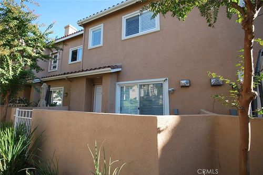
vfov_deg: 77.4
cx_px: 132
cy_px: 88
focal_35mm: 15
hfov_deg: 100.4
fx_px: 110
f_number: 5.6
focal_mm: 10
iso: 140
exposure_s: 1/125
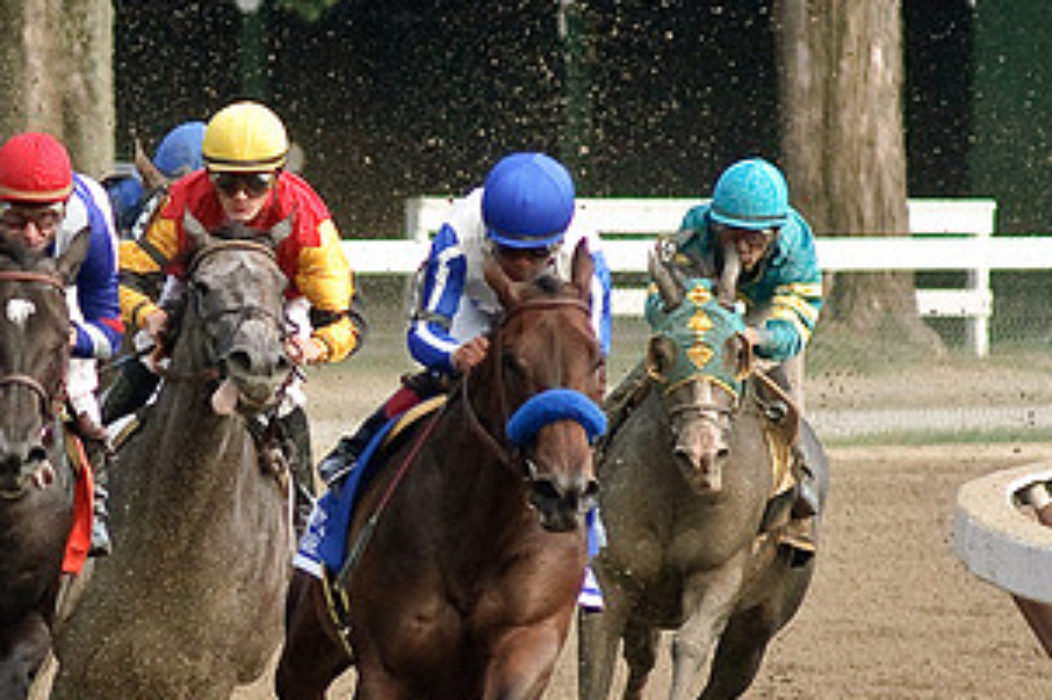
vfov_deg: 2.4
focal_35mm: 576
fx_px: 16822
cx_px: 101
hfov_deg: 3.6
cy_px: 500
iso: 640
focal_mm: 200
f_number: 5.6
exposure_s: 1/1000
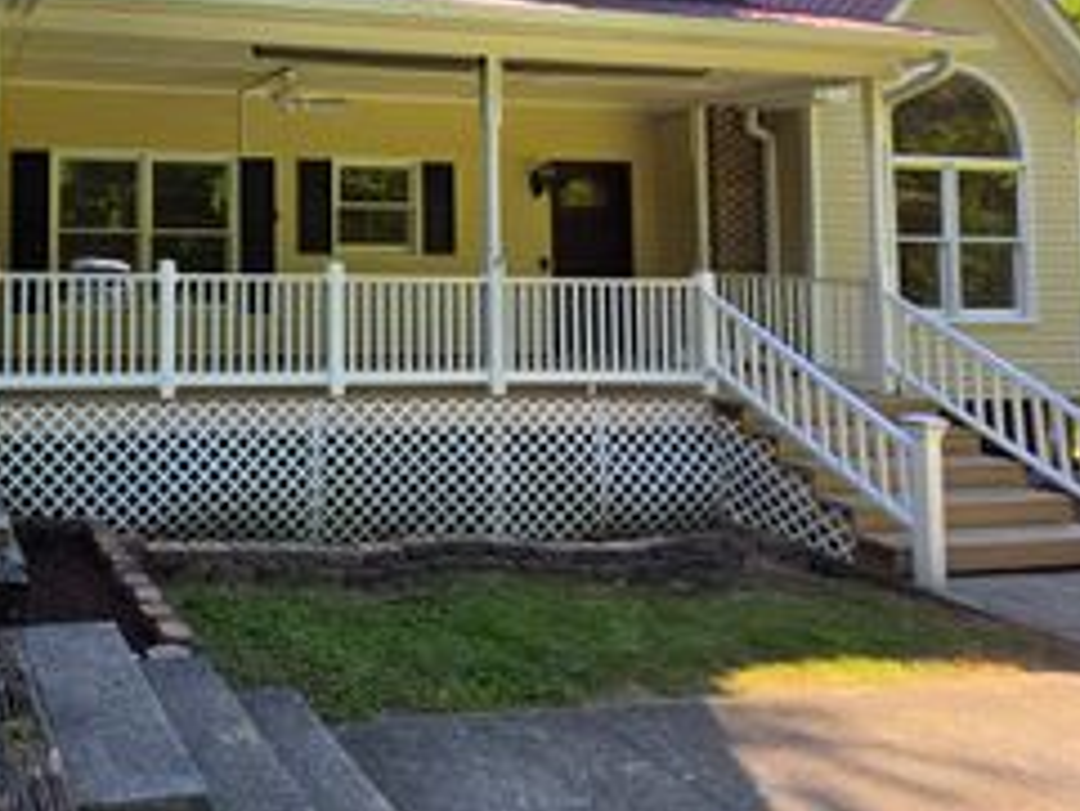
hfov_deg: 54.8
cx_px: 67
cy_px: 222
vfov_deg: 49.7
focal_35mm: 27
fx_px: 843
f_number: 1.9
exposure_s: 1/2000
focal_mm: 2.2
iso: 64
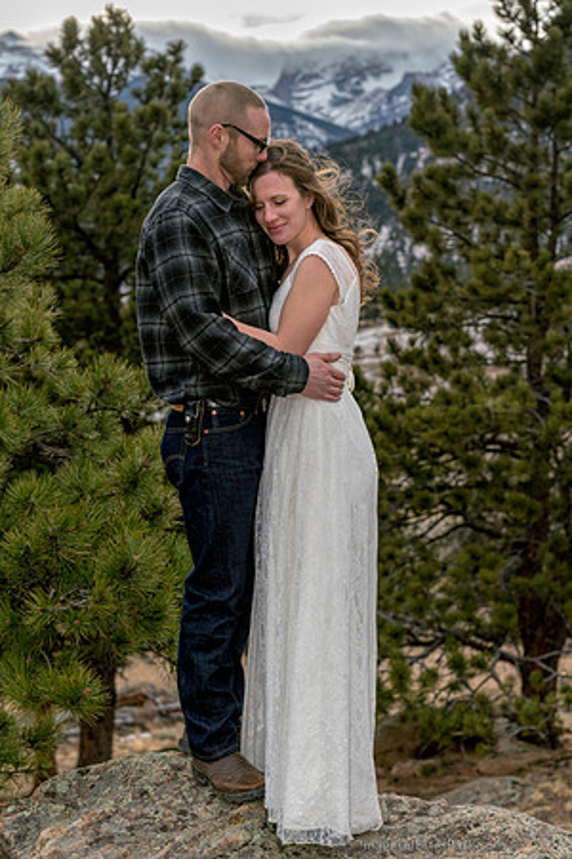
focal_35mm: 60
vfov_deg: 33.4
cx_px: 286
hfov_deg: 22.6
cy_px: 430
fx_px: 1430
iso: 200
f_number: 4.5
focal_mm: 60
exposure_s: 1/500
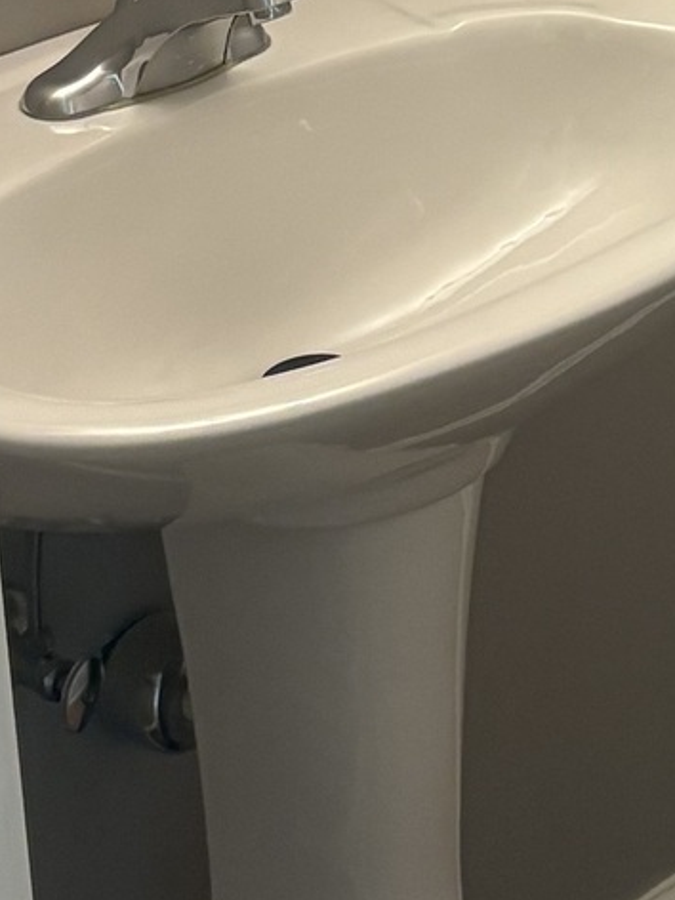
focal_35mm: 127
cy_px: -437
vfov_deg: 14.5
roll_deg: +2.0
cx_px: 988
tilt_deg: -11.8
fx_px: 3302
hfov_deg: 11.2
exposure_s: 1/60
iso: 125
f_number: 1.6
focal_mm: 5.96
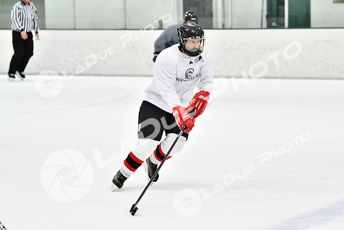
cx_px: 172
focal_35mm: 150
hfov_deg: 13.7
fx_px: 1434
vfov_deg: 9.2
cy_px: 115
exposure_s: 1/1600
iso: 6400
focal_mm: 100
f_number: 2.8
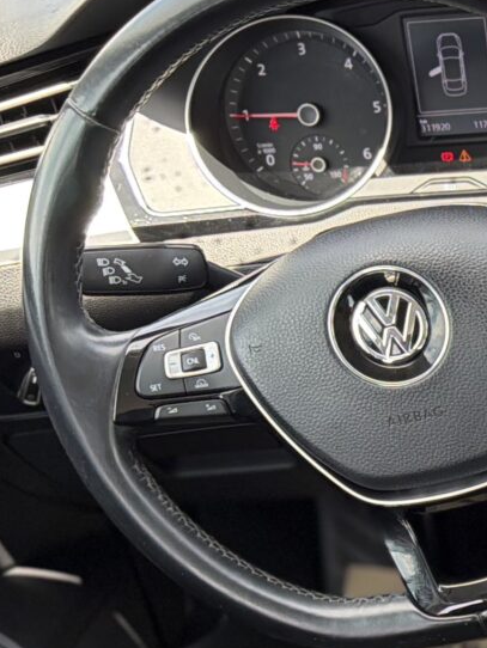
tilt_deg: -36.3
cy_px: 644
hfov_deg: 14.9
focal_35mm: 85
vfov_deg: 22.2
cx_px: 909
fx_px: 1593
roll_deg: -1.6
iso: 80
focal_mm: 6.76
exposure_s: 1/178
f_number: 1.78
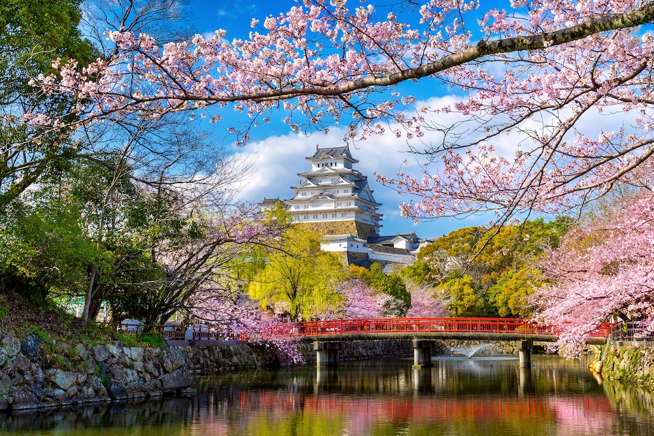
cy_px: 218
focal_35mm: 37
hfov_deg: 51.9
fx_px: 672
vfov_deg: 36.0
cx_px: 327
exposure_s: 1/400
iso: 100
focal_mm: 37
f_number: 11
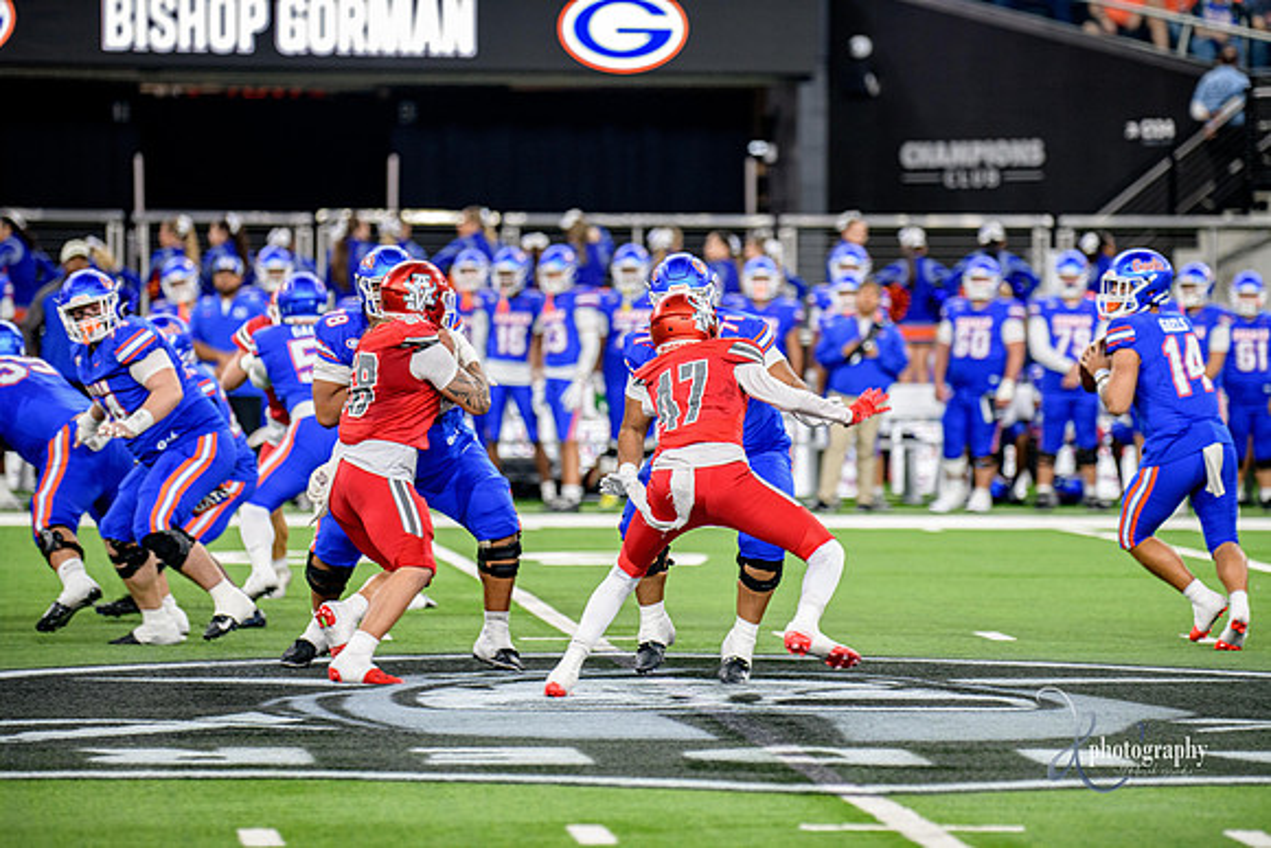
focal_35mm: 220
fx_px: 7769
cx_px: 636
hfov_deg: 9.4
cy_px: 424
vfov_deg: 6.2
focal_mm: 220
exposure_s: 1/400
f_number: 2.8
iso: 1000
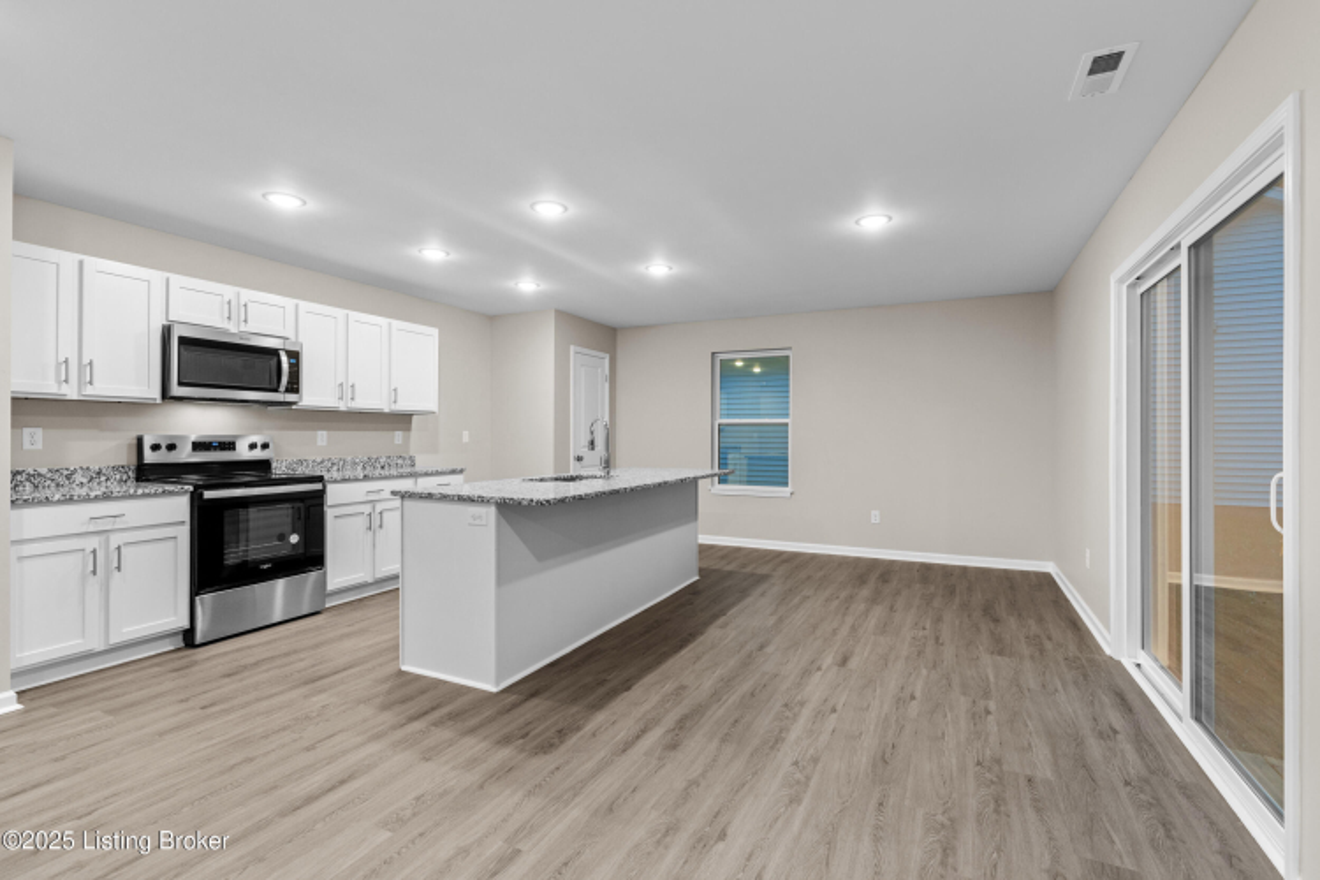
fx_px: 587
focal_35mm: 16
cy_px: 440
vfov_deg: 73.7
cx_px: 660
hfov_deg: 96.7
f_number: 8
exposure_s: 1/1.67
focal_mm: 16
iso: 400
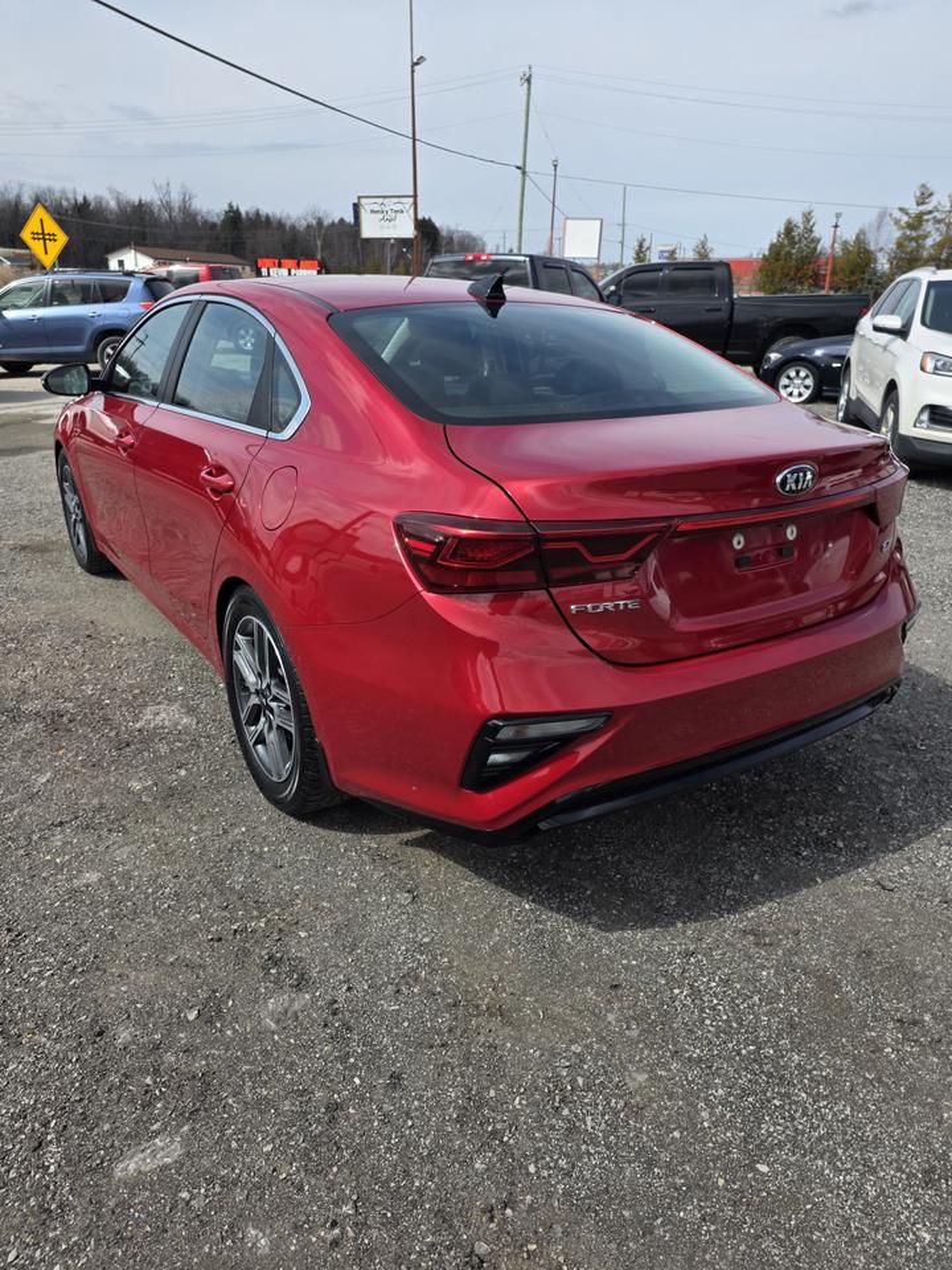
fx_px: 843
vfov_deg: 73.9
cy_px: 635
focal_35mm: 23
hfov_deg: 58.9
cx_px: 476
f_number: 1.7
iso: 80
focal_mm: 6.25
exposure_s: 1/6355
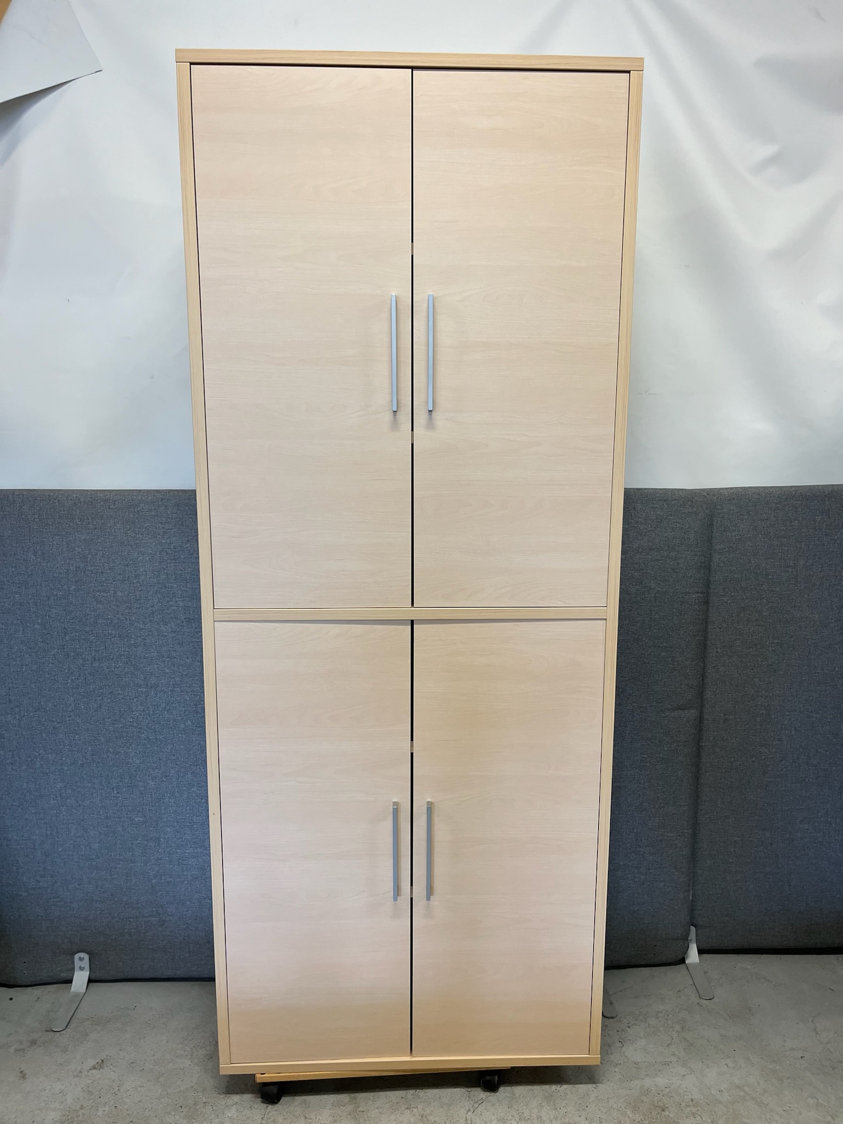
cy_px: 562
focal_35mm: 26
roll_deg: +0.7
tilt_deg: -10.1
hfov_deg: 53.1
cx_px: 422
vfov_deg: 67.3
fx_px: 844
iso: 80
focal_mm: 5.1
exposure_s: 1/100
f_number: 1.6
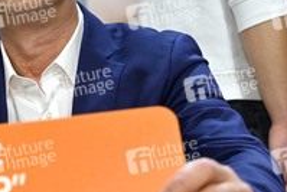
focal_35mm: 95
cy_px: 49
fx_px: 758
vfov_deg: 14.4
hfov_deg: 21.1
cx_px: 37
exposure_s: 1/200
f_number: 4
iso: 800
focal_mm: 42
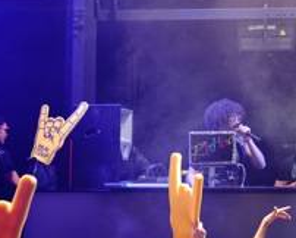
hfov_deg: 15.5
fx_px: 1079
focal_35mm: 123
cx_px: 261
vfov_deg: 12.5
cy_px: 46
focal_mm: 45
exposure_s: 1/80
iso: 1250
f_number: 3.2
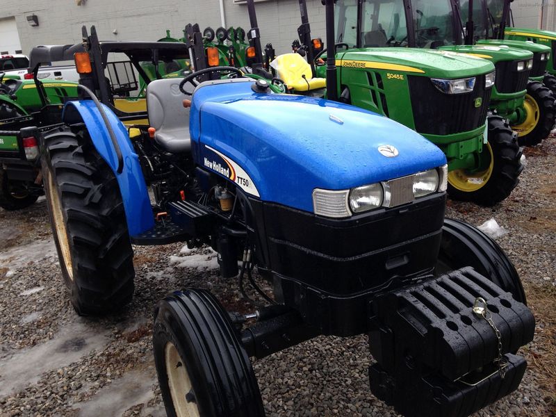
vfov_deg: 42.9
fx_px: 530
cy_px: 208
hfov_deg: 55.4
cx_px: 278
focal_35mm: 33
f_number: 2.4
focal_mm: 4.12
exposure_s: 1/133
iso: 50
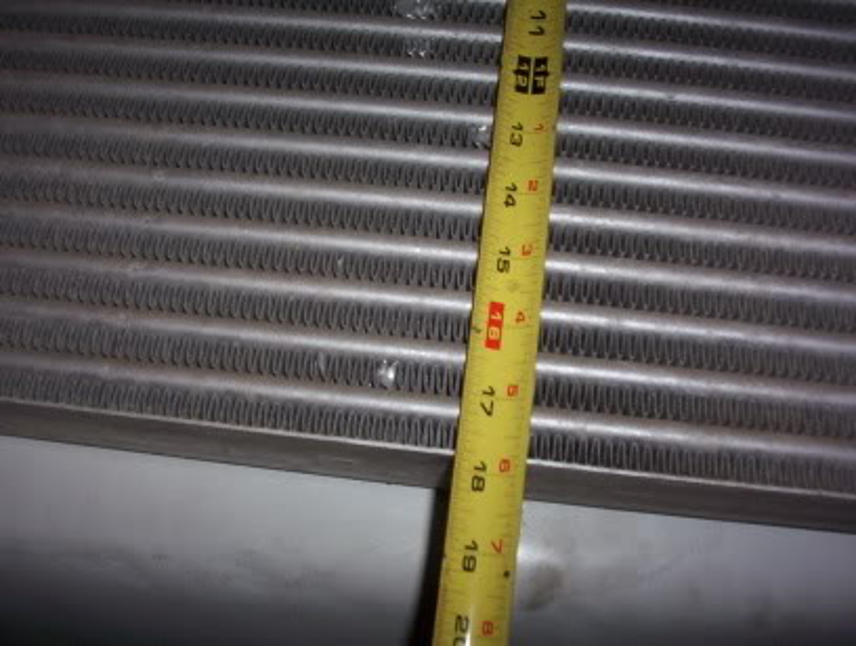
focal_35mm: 39
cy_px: 323
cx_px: 428
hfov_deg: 47.8
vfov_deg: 37.0
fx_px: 967
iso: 140
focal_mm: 6
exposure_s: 1/30
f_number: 4.5
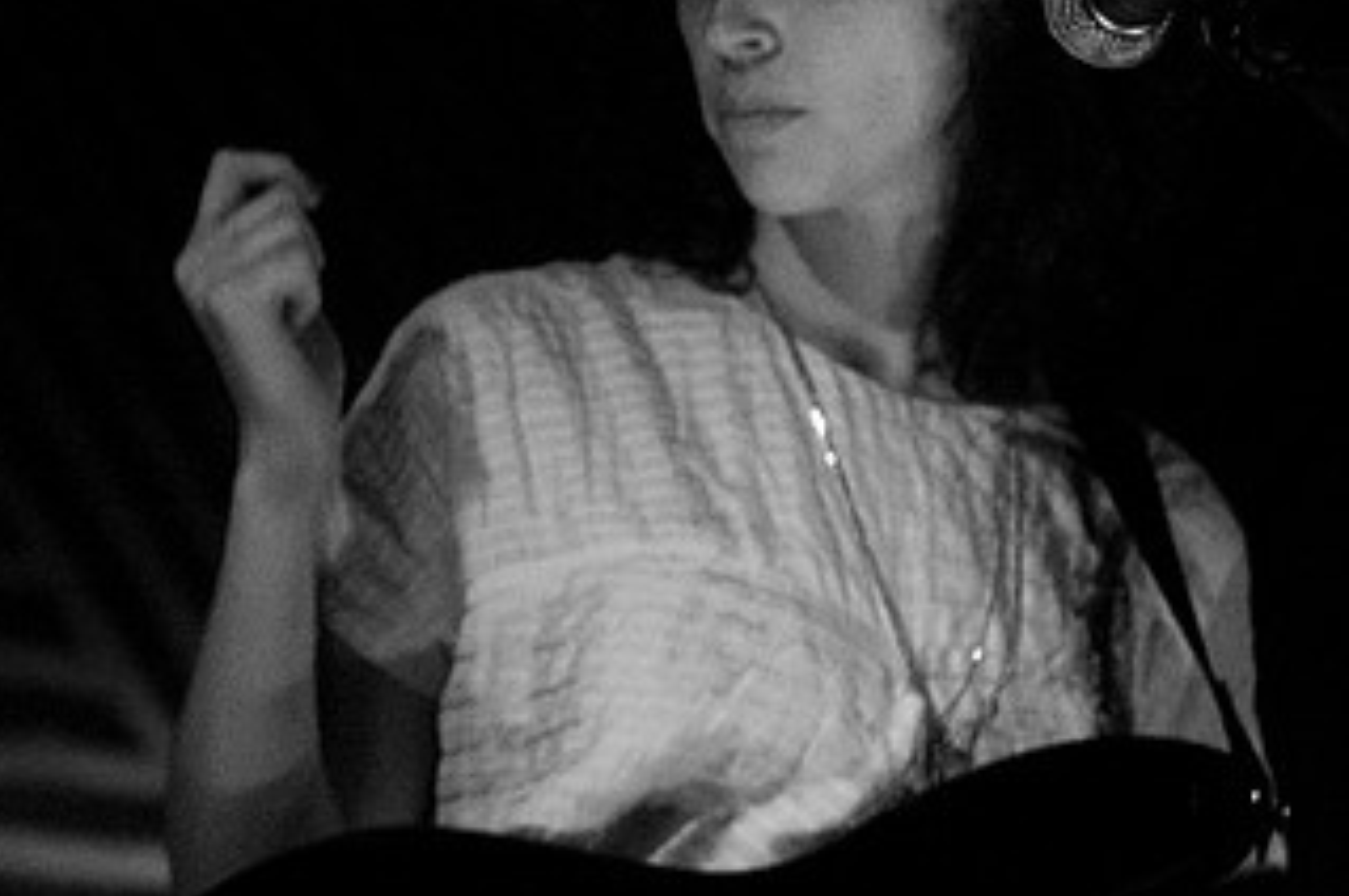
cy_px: 482
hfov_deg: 14.4
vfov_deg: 9.6
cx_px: 486
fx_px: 5316
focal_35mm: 142
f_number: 3.2
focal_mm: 52
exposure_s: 1/60
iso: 1600
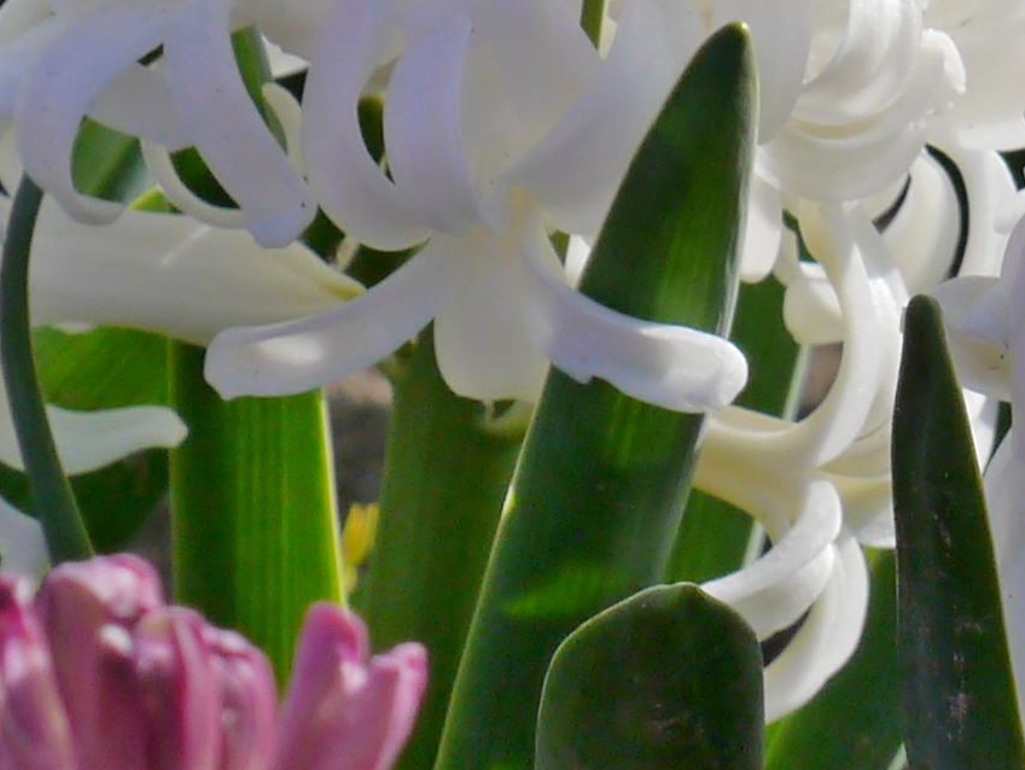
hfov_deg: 3.7
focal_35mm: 530
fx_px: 15705
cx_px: 1283
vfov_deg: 2.8
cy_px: -327
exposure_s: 1/500
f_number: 8
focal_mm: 49
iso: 160
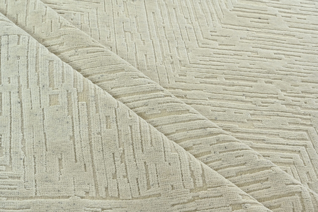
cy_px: 106
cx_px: 159
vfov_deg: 22.3
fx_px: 539
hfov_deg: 32.9
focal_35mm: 61
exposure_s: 1/125
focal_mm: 61
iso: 160
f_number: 9
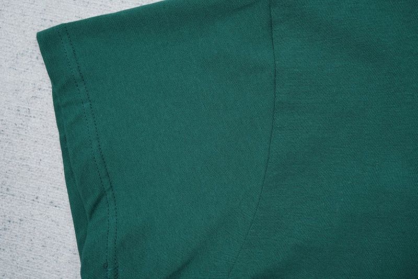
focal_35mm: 35
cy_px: 140
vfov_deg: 37.8
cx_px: 209
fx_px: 406
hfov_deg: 54.4
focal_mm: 35
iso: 1600
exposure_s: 1/100
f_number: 10
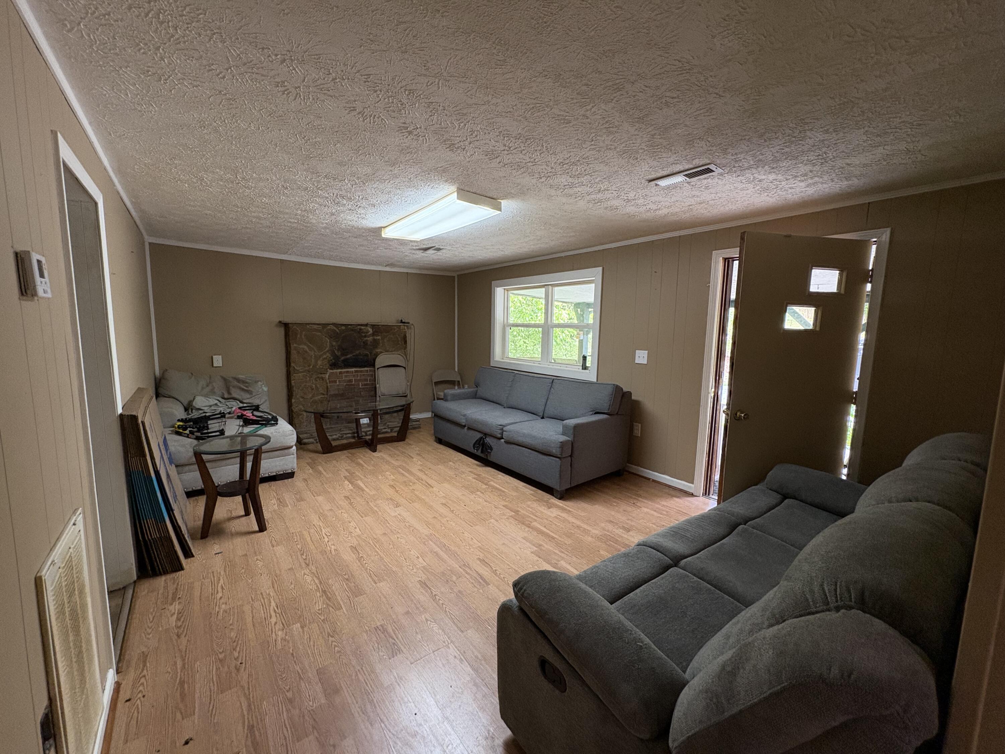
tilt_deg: -6.6
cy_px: 377
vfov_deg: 85.7
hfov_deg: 102.1
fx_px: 406
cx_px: 502
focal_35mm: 14
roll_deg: -0.7
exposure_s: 1/120
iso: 400
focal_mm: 2.22
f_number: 2.2
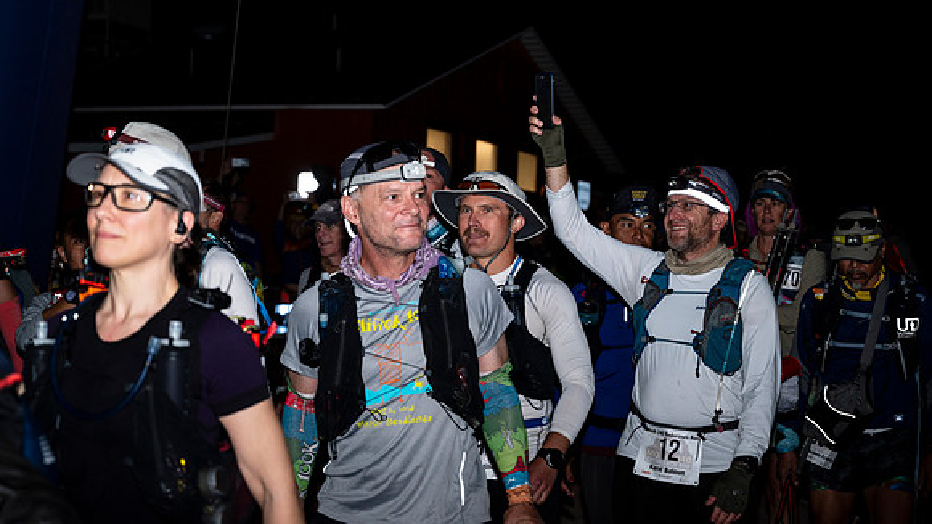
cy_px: 214
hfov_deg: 31.9
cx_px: 466
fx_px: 1630
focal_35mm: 66
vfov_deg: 18.2
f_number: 4
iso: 320
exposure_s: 1/200
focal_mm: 63
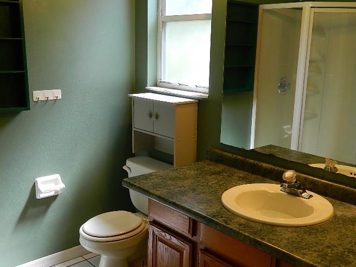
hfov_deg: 47.9
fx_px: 401
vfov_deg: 36.8
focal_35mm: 39
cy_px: 150
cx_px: 183
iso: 80
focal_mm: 4.5
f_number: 3.1
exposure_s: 1/30
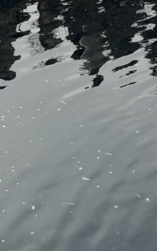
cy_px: -305
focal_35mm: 115
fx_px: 788
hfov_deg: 10.7
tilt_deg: +7.2
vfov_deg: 14.1
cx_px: 277
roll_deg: -1.8
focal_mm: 6.76
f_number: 1.78
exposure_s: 1/15152
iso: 50
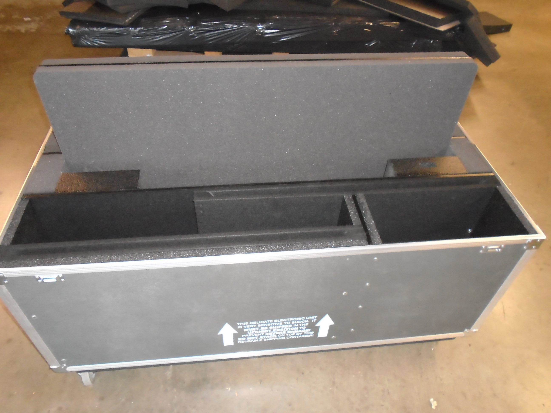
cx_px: 276
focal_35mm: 26
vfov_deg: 53.1
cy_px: 206
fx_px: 414
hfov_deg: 67.3
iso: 640
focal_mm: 4.6
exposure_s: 1/30
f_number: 3.2
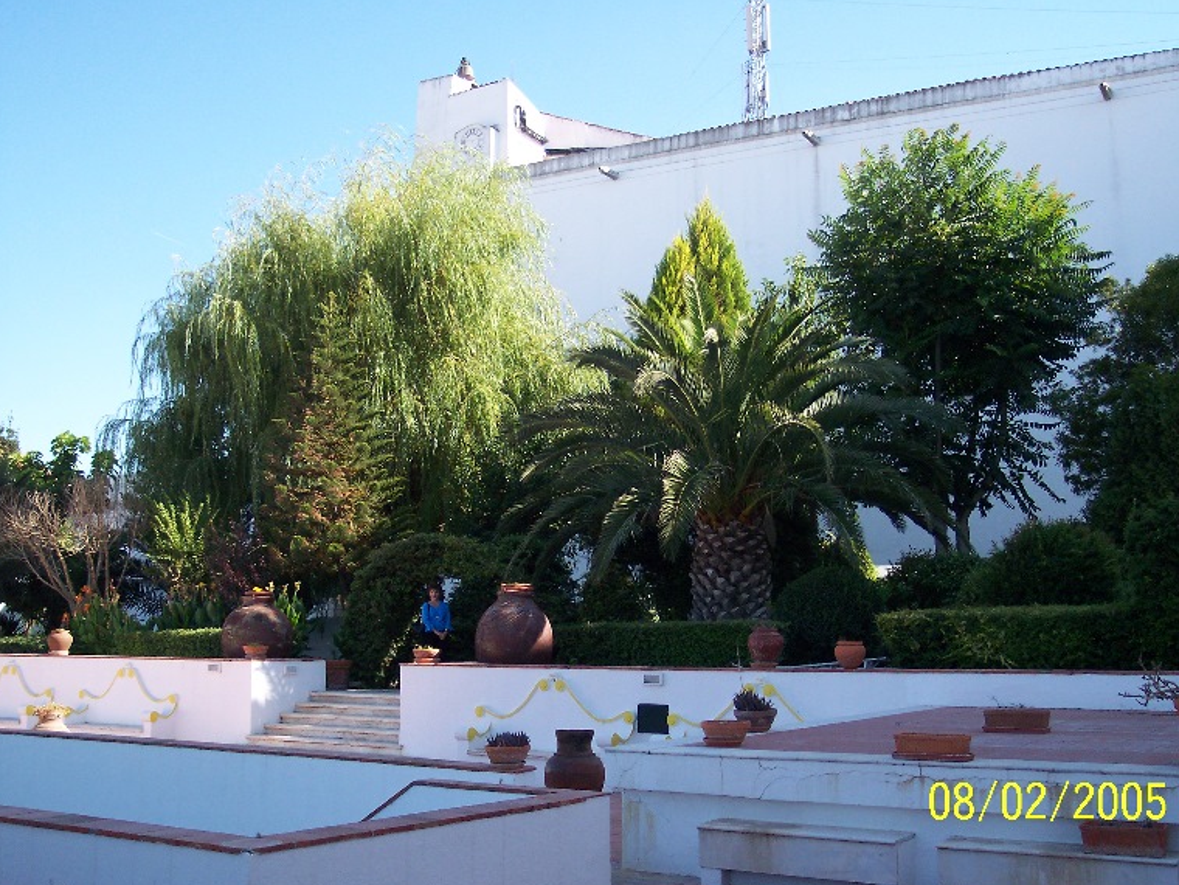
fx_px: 1362
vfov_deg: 36.0
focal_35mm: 40
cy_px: 452
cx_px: 610
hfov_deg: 46.8
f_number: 2.8
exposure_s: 1/700
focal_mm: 8
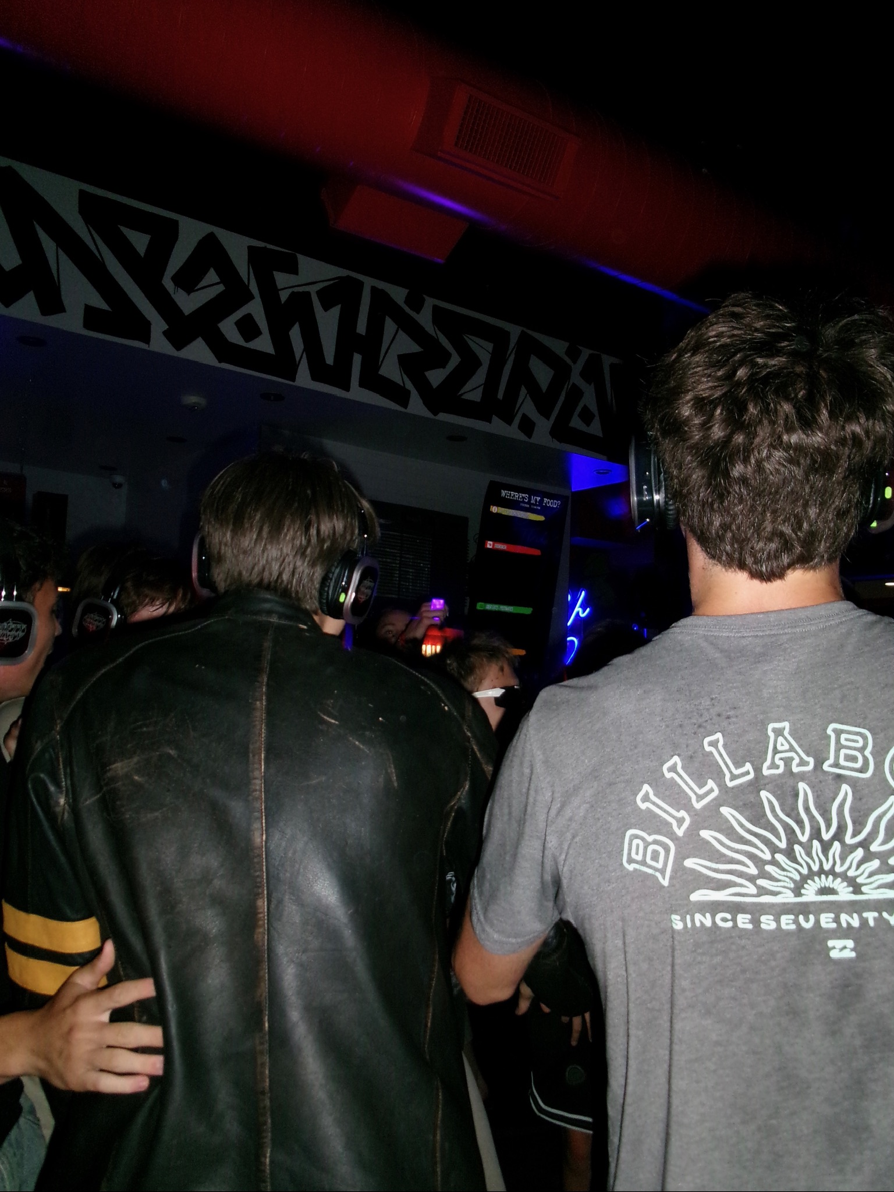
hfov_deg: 49.7
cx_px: 447
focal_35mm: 28
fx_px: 964
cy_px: 596
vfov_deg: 63.4
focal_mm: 5.1
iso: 400
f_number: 3.9
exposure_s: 1/50
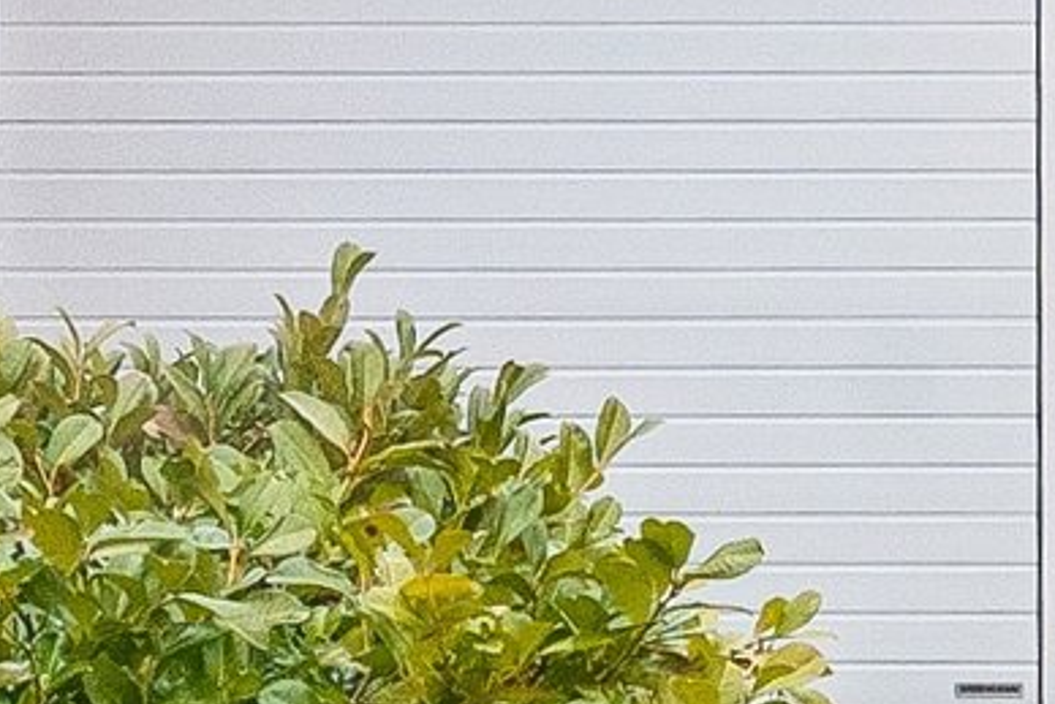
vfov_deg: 9.8
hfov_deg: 14.7
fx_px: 4075
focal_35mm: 139
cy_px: -8
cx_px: 373
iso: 400
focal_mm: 12
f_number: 10
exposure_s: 1/320
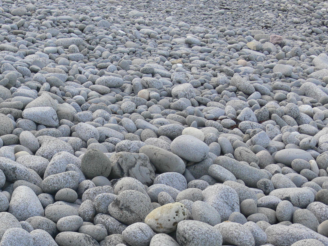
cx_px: 91
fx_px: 824
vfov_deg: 16.9
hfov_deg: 22.3
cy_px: 176
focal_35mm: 87
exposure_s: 1/100
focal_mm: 11.3
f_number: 4.5
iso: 80
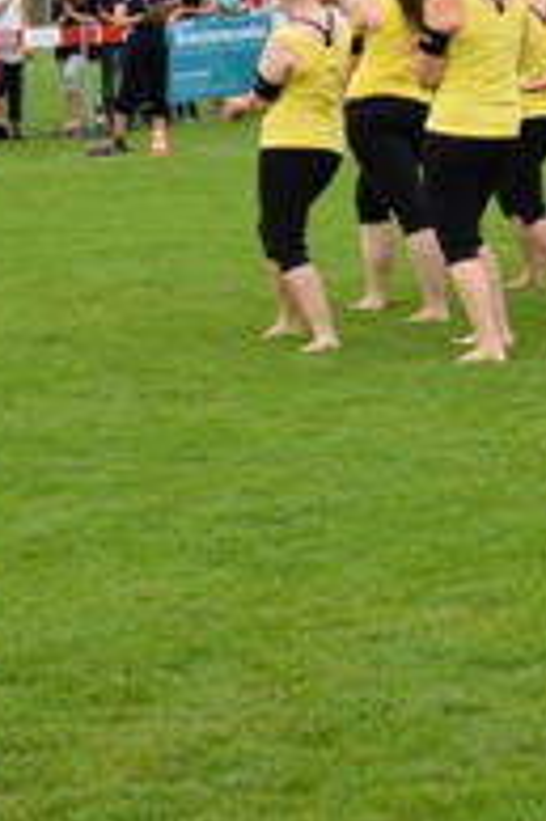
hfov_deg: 10.1
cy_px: 214
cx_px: 681
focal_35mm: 134
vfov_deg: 15.3
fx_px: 3046
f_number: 5.6
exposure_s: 1/1600
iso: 400
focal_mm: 27
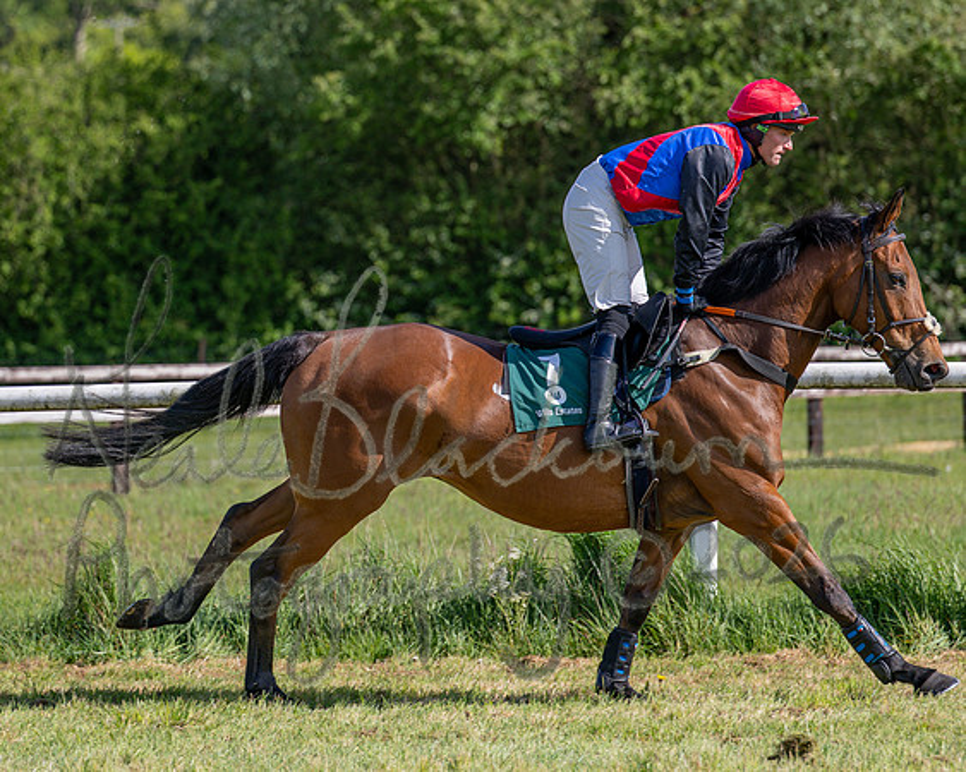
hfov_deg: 9.4
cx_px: 334
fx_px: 5856
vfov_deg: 7.5
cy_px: 392
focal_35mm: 205
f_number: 2.8
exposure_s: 1/2000
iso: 80
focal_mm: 110
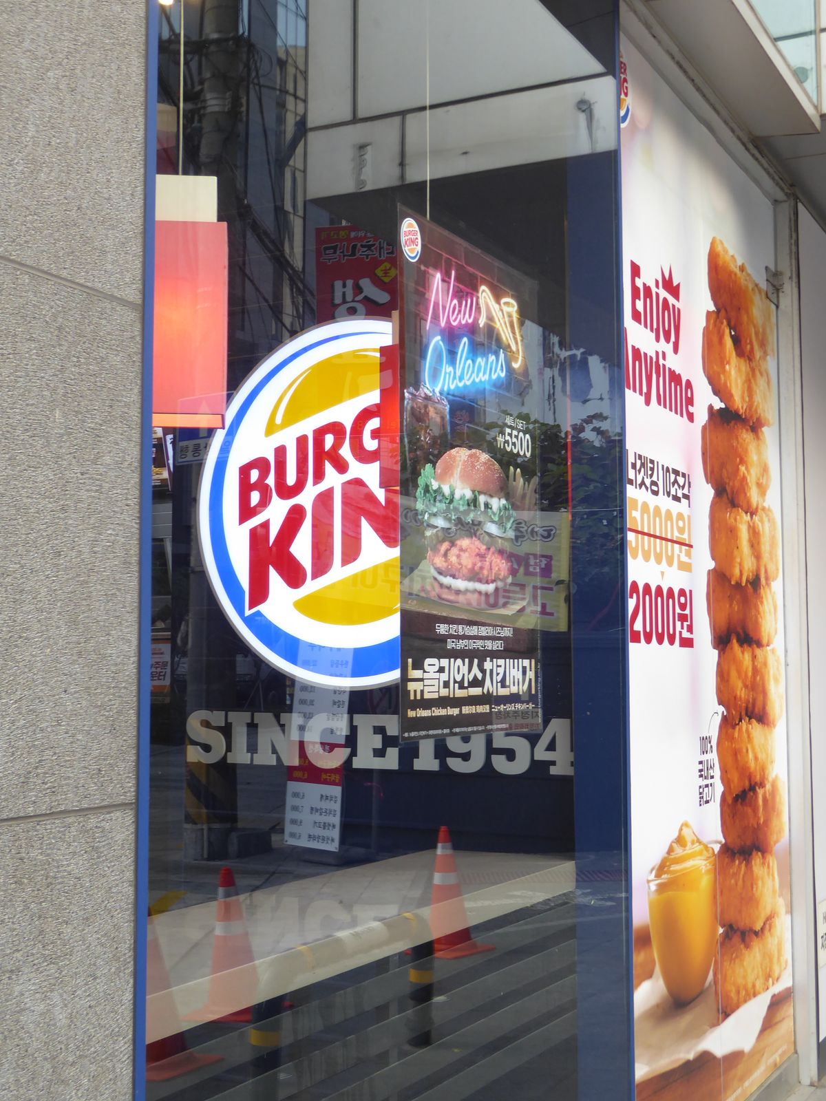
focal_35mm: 49
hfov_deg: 29.7
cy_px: 550
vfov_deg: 38.9
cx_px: 413
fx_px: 1559
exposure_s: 1/60
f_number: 4
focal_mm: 8.4
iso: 125
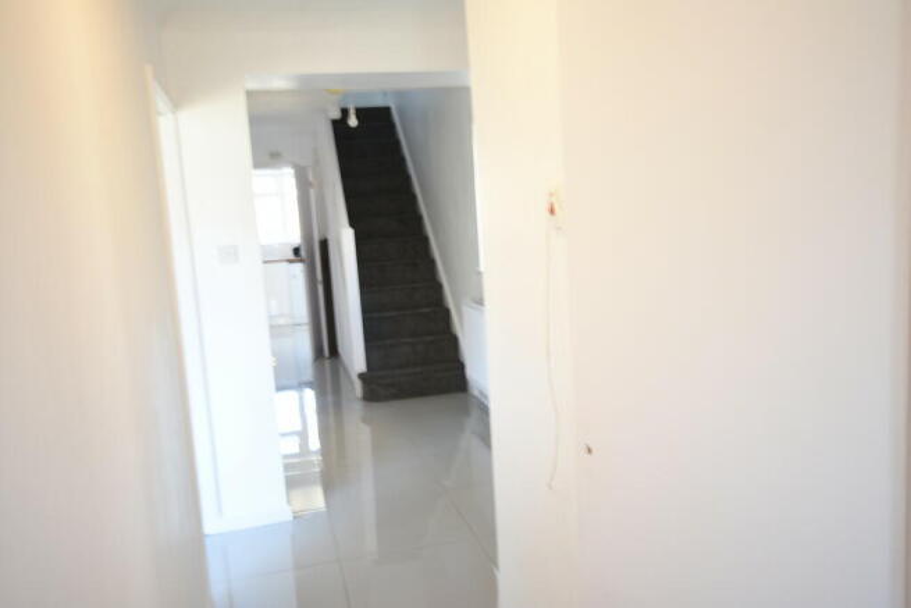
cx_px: 456
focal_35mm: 30
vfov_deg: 43.6
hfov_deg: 61.9
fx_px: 759
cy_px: 304
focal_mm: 20
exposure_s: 1/5
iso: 100
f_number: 5.6
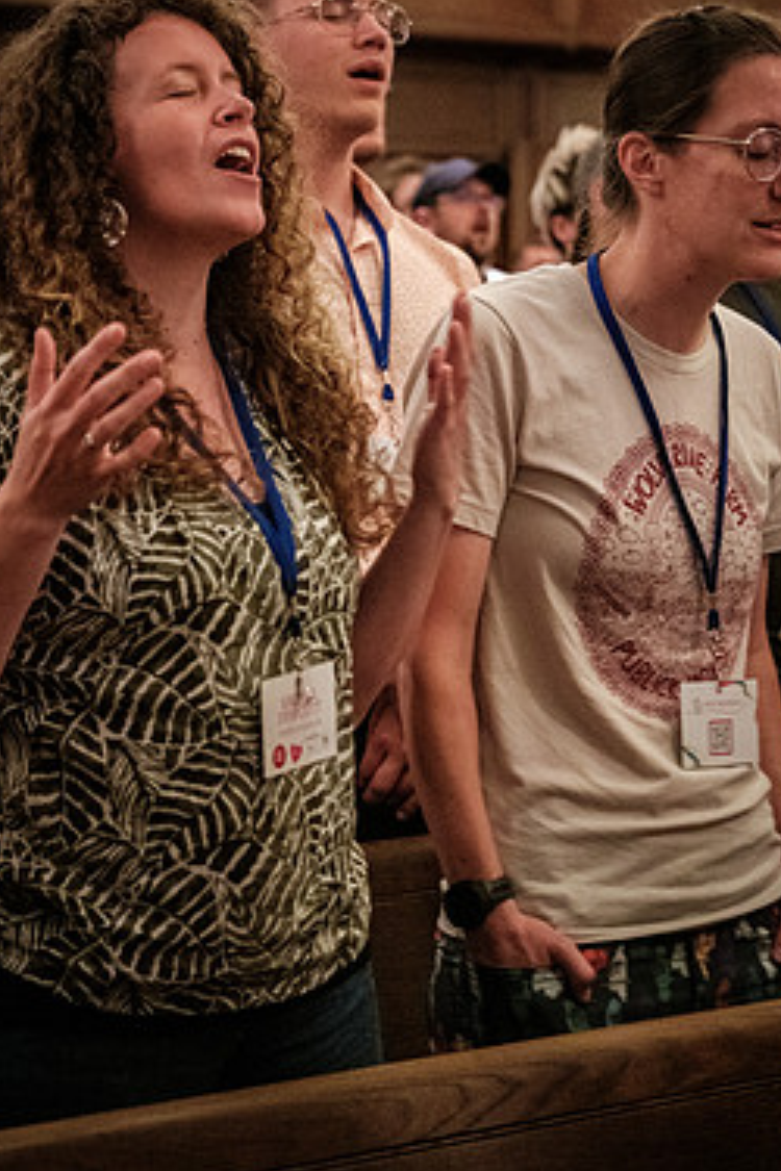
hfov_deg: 15.2
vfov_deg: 22.6
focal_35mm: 90
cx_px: 422
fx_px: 2929
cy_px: 562
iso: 6400
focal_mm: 50
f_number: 2.8
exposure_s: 1/30
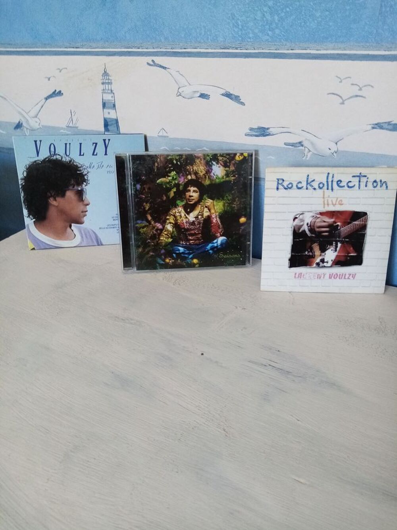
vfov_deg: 67.3
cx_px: 198
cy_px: 265
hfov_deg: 53.1
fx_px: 398
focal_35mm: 26
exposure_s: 1/33.3
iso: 177
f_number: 1.8
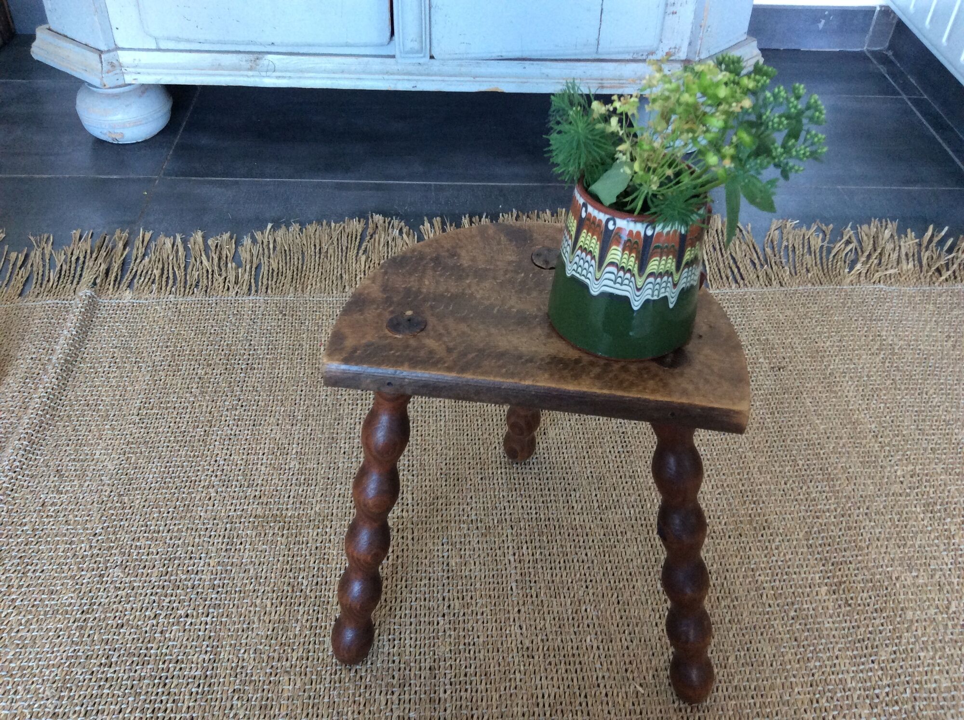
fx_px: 890
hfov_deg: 56.9
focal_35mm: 32
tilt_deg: -42.8
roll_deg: -0.8
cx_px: 482
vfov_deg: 44.1
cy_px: 360
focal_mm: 3.3
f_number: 2.4
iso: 125
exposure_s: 1/25
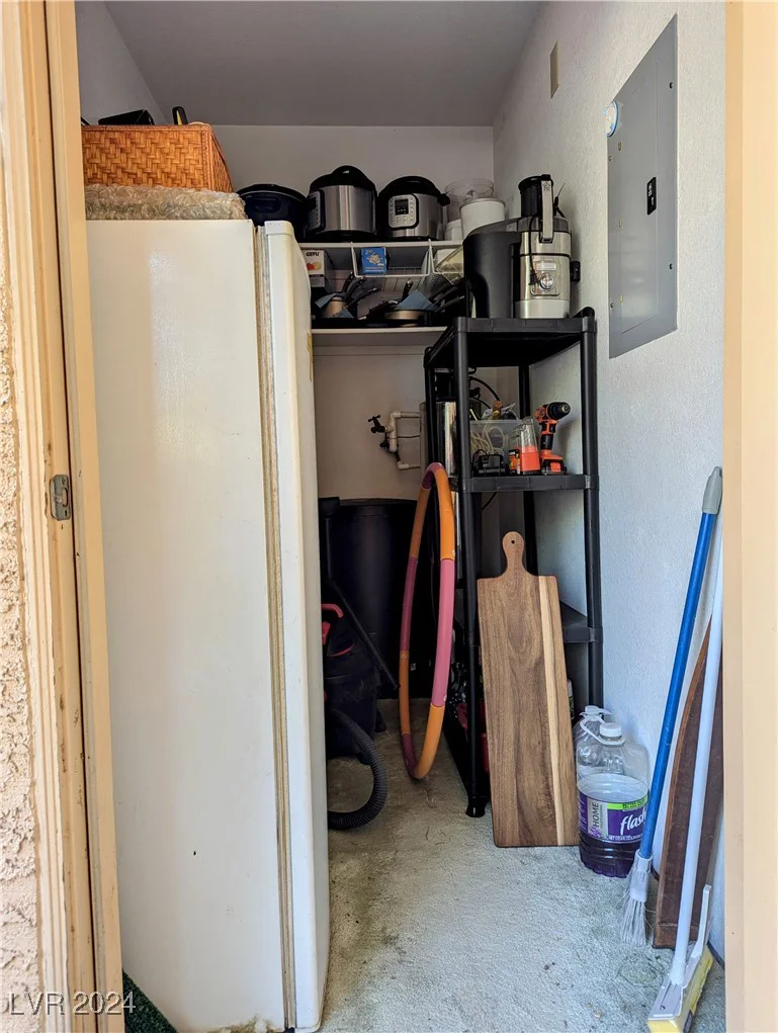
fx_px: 717
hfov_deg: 56.9
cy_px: 516
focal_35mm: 24
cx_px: 389
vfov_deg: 71.5
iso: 54
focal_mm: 6.81
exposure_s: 1/56.9
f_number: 1.85
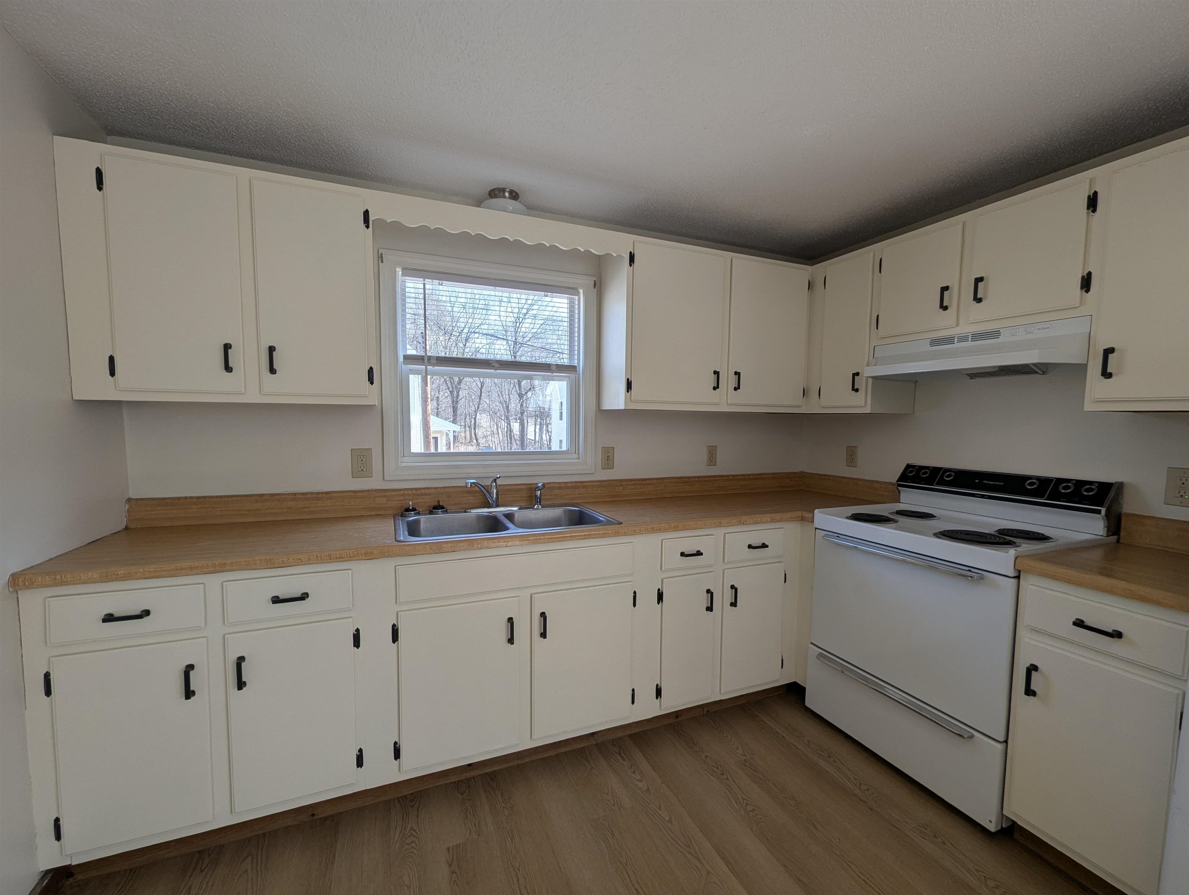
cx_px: 594
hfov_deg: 106.1
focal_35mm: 13
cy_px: 448
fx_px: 447
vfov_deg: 90.1
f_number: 2.2
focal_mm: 1.95
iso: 52
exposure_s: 1/239
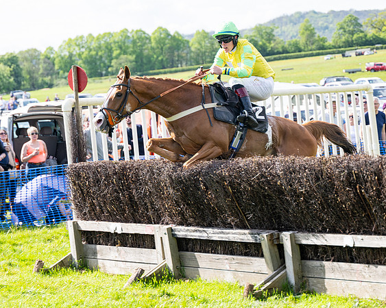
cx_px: 211
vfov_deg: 11.9
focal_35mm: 130
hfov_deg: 14.8
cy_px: 147
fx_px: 1482
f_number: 4
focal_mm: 98
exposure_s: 1/1000
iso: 200
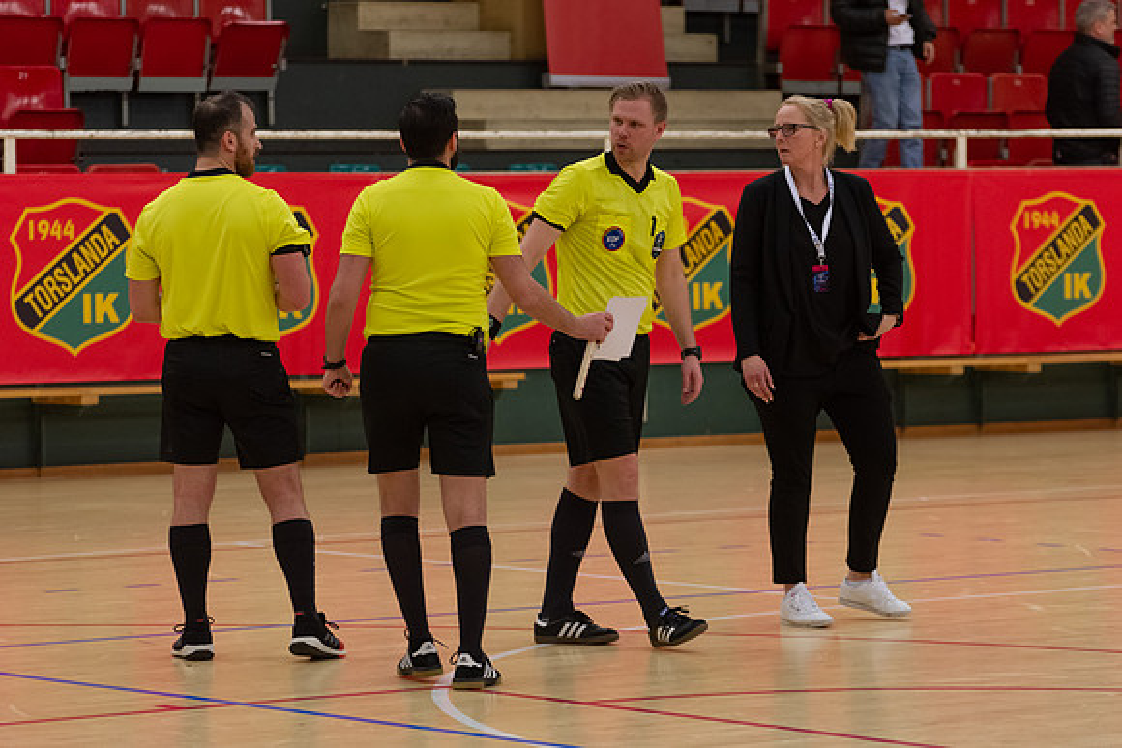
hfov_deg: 11.7
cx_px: 561
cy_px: 374
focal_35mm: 176
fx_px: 5495
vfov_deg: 7.8
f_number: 5
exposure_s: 1/640
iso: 3200
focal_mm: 165
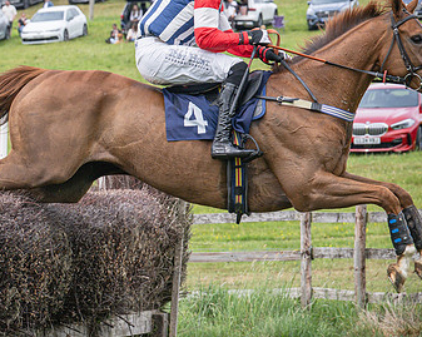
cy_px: 154
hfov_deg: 8.0
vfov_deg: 6.4
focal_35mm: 242
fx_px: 3020
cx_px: 228
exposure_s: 1/1600
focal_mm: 76
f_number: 5
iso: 400
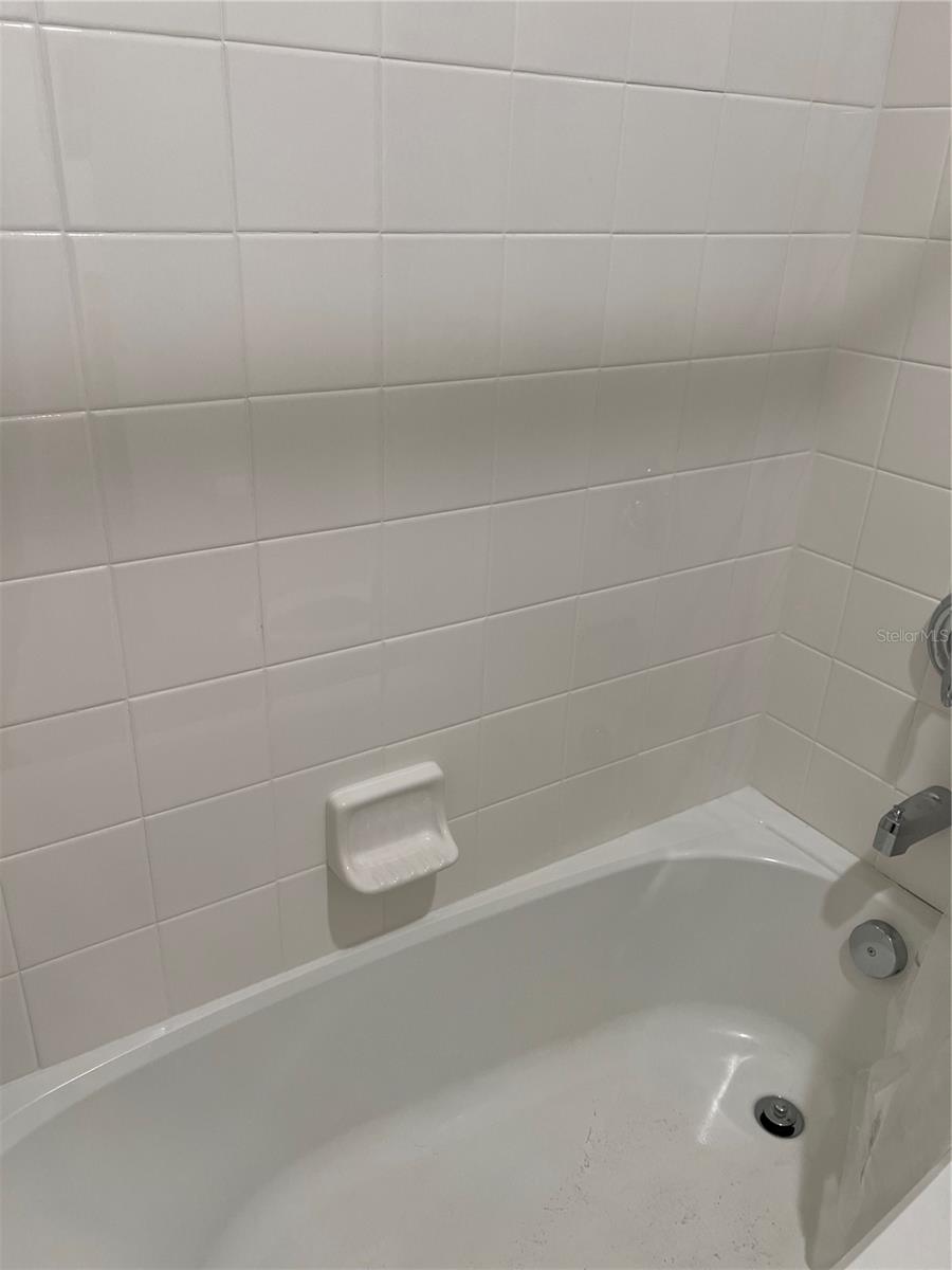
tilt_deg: -25.5
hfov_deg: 53.1
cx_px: 476
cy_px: 635
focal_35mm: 26
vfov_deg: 67.3
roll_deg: -0.4
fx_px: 953
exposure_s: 1/120
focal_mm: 5.7
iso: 100
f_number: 1.5
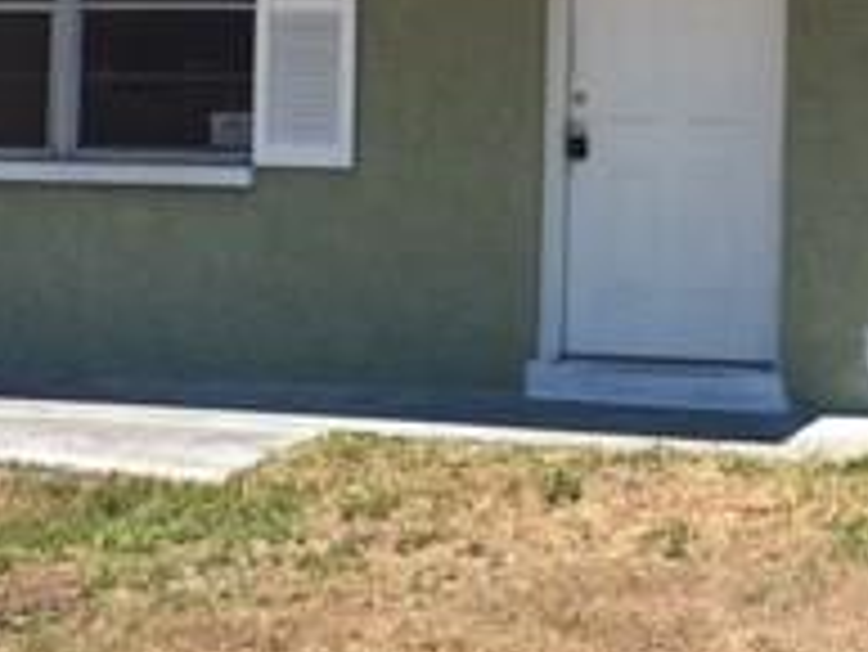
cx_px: 616
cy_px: 180
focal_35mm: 96
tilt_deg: +1.8
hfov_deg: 20.3
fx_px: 2409
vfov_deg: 15.4
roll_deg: -1.6
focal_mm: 4.15
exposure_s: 1/1202
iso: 25
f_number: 2.2
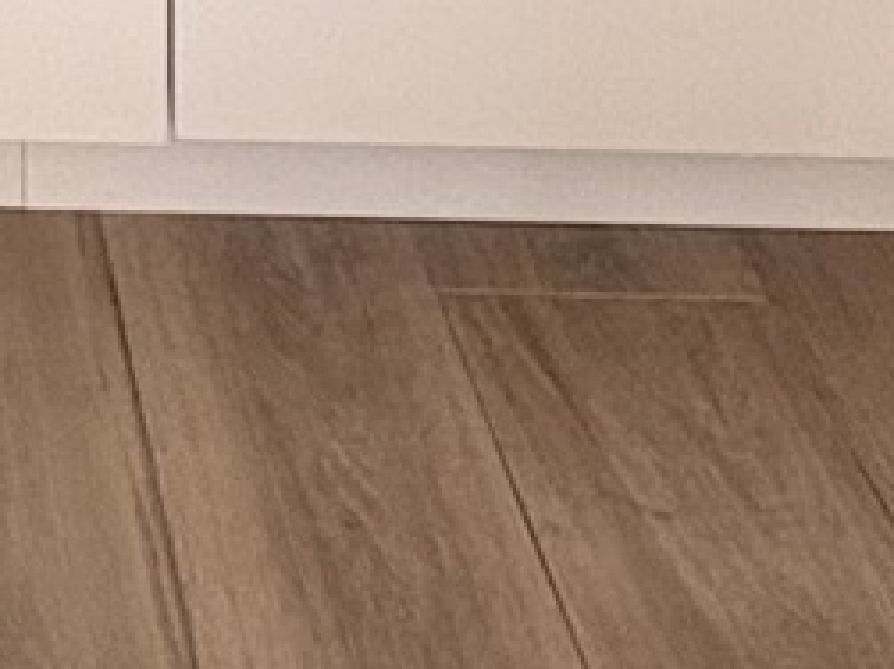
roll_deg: +0.9
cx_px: -427
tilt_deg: -1.2
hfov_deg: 16.8
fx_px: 2762
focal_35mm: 107
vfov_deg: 9.9
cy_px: -1427
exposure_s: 1/50
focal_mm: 2.22
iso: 320
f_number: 2.2
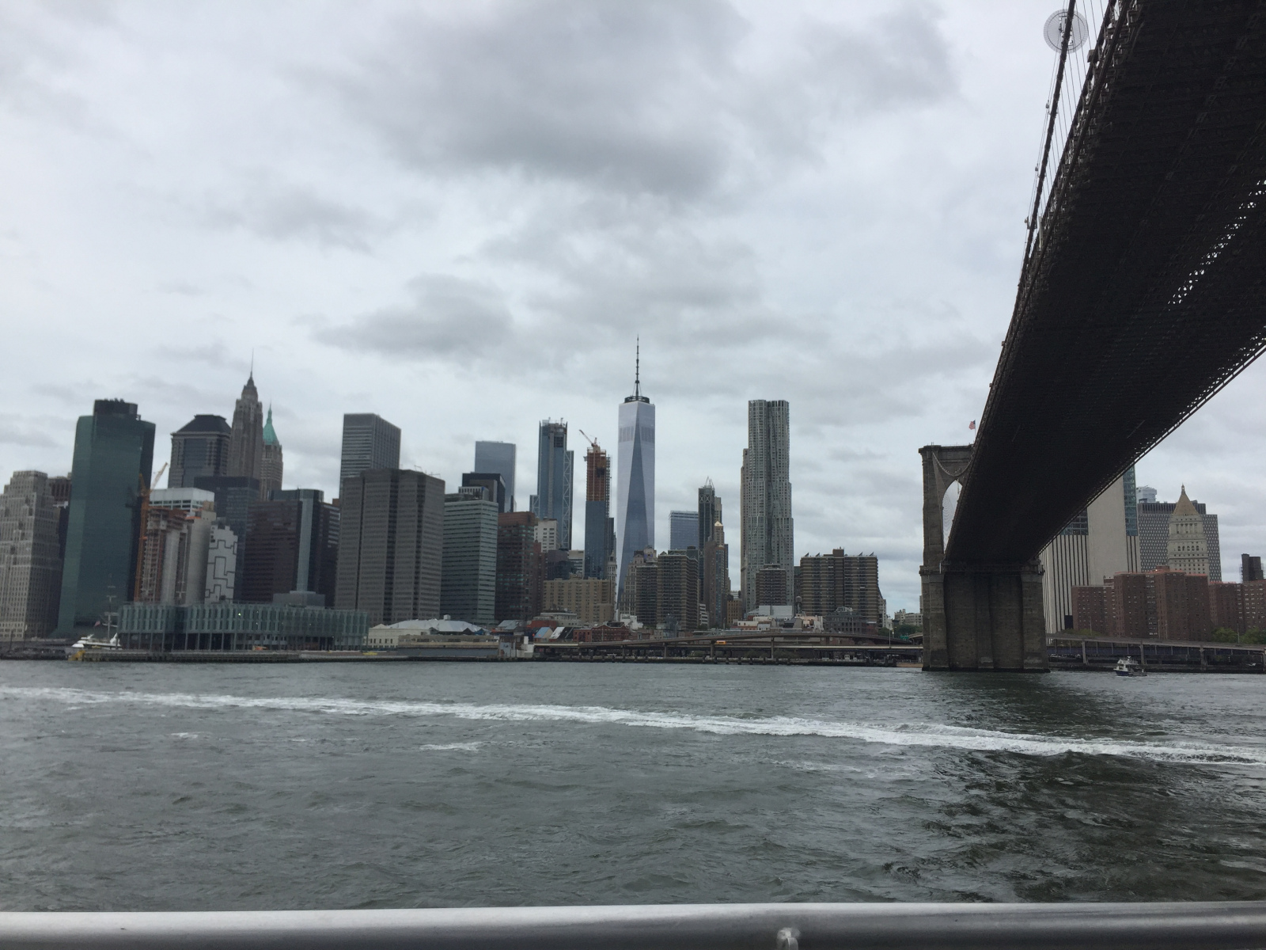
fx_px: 1061
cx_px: 633
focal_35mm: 29
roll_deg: -0.7
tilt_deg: +8.0
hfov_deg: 61.7
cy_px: 475
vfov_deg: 48.2
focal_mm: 4.15
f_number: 2.2
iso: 32
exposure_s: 1/3049
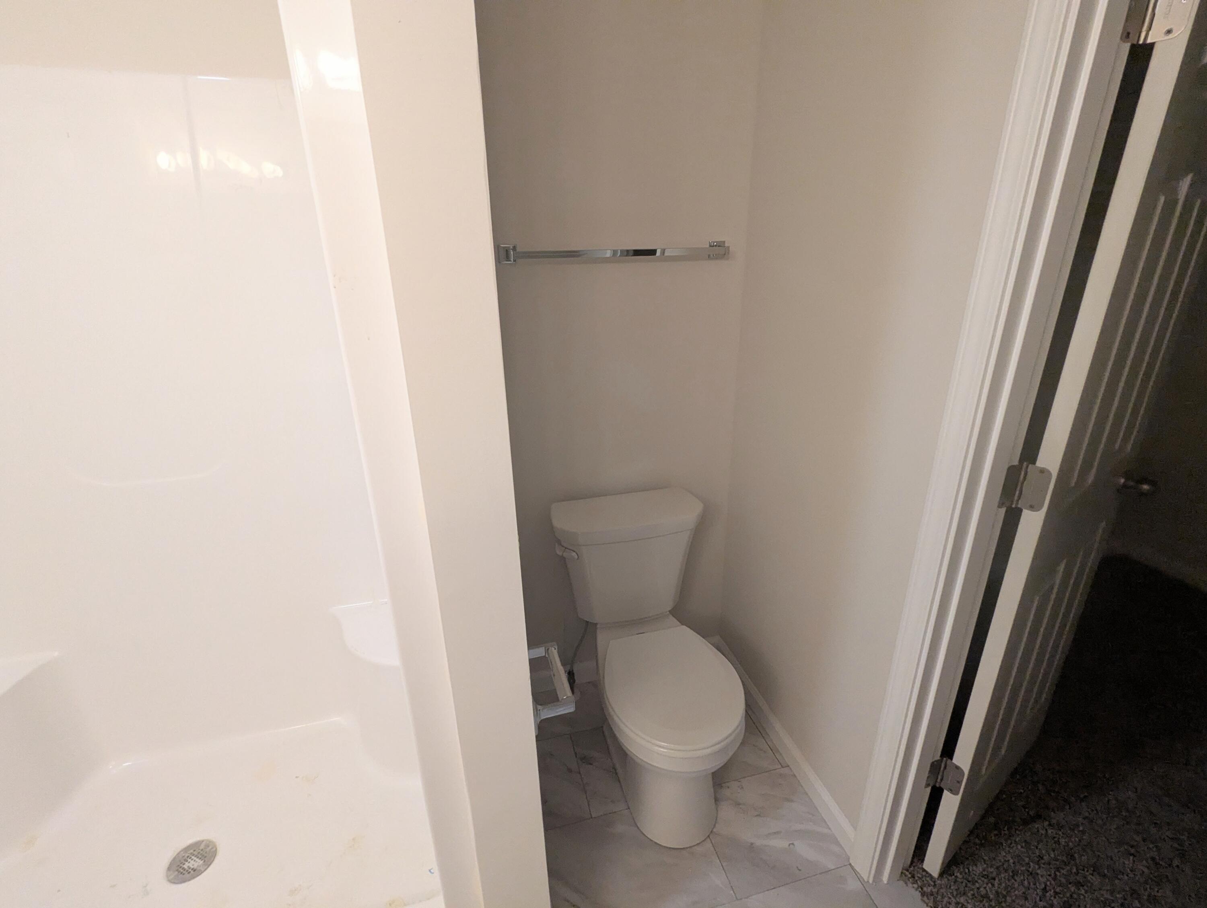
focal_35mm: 16
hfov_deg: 94.4
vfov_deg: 78.2
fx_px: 559
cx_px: 604
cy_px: 454
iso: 457
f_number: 2.2
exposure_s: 1/120
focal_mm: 2.35
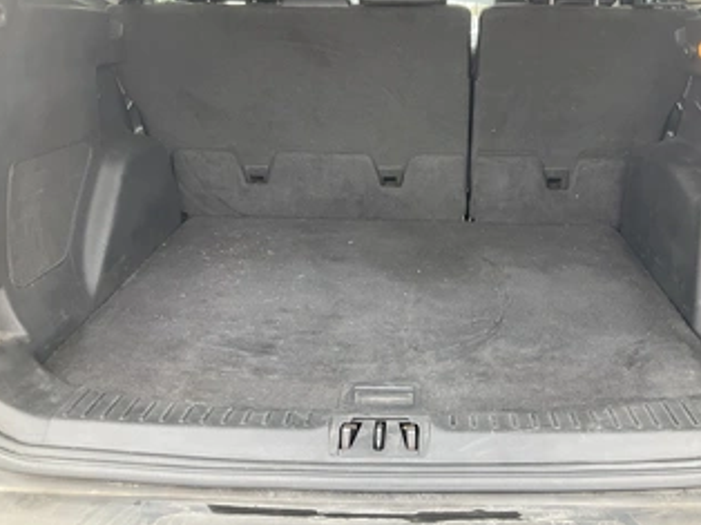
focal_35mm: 37
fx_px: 749
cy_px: 232
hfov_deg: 49.9
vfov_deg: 38.6
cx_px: 417
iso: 64
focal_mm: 3
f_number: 1.8
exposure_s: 1/91
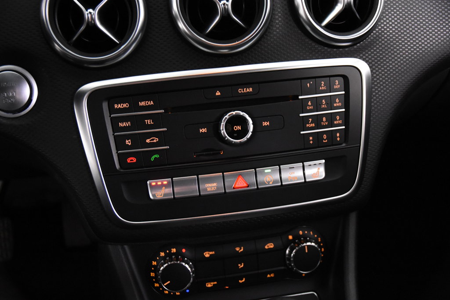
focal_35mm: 46
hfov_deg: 42.3
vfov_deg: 29.0
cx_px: 225
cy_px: 150
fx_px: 581
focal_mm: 31
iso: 5000
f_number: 3.3
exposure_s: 1/50
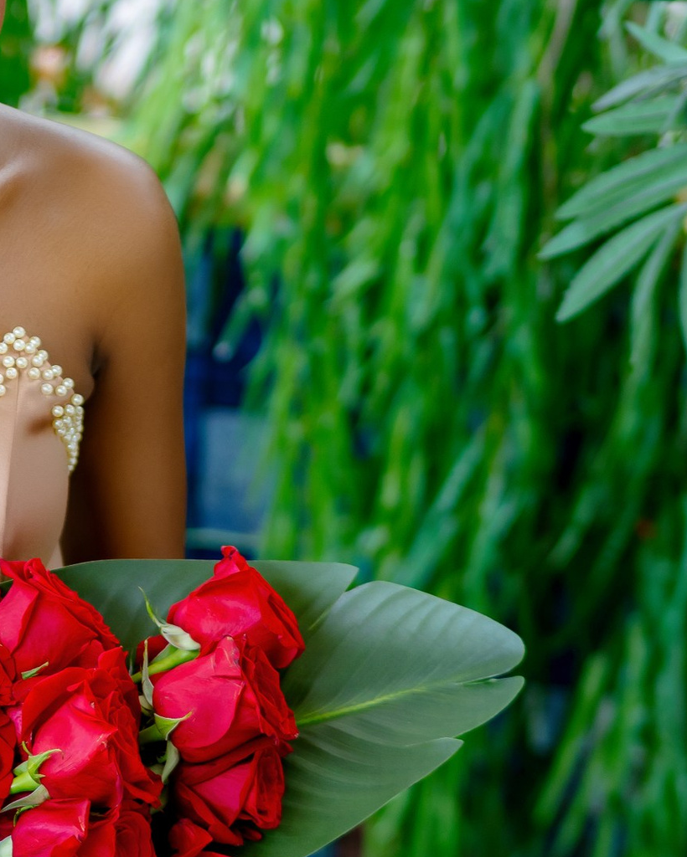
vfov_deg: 6.5
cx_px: -318
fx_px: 7595
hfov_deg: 5.1
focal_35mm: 299
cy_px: 365
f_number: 1.8
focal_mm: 85
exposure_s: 1/125
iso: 160
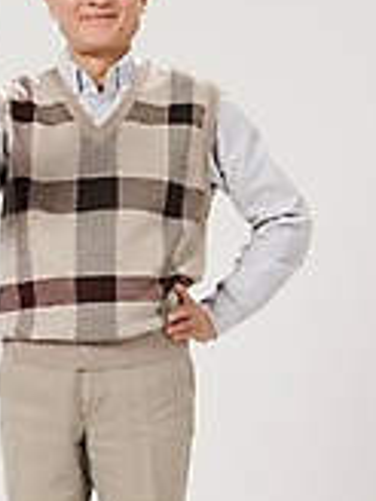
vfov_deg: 16.7
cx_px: 90
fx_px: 1694
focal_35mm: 117
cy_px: 373
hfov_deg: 12.6
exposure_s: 1/125
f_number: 11
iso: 100
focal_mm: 50
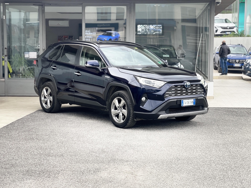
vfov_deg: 22.9
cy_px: 94
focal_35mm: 64
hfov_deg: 30.3
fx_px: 464
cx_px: 126
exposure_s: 1/121
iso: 40
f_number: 2.2
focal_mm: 7.5
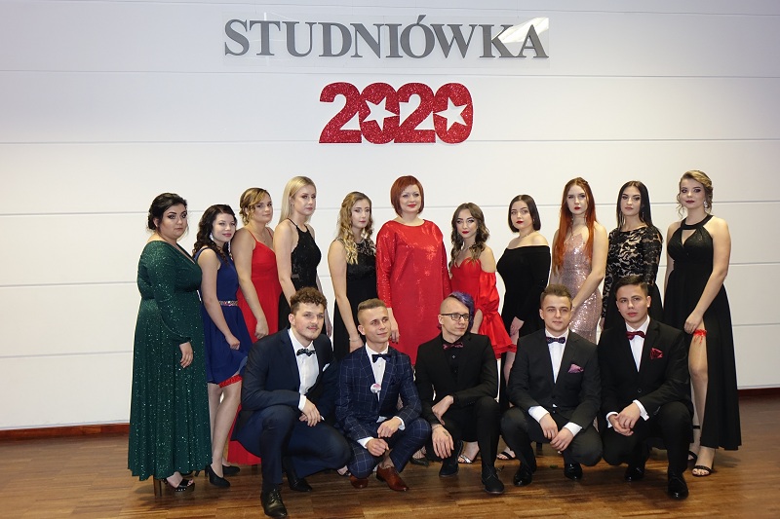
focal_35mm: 36
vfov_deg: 36.9
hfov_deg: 53.1
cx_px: 390
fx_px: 780
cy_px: 260
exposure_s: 1/40
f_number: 2.8
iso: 800
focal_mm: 13.37
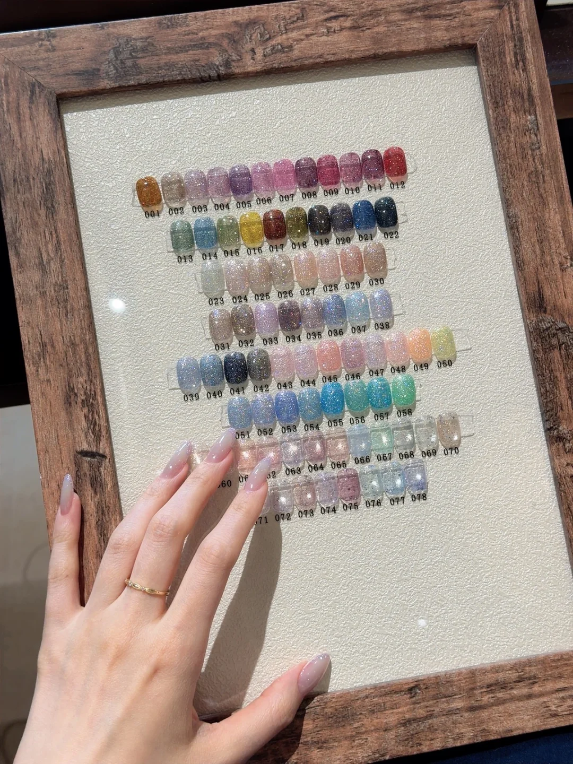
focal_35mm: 48
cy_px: 382
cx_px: 286
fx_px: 1059
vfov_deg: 39.7
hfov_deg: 30.3
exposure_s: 1/121
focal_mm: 6.76
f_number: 1.78
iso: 64
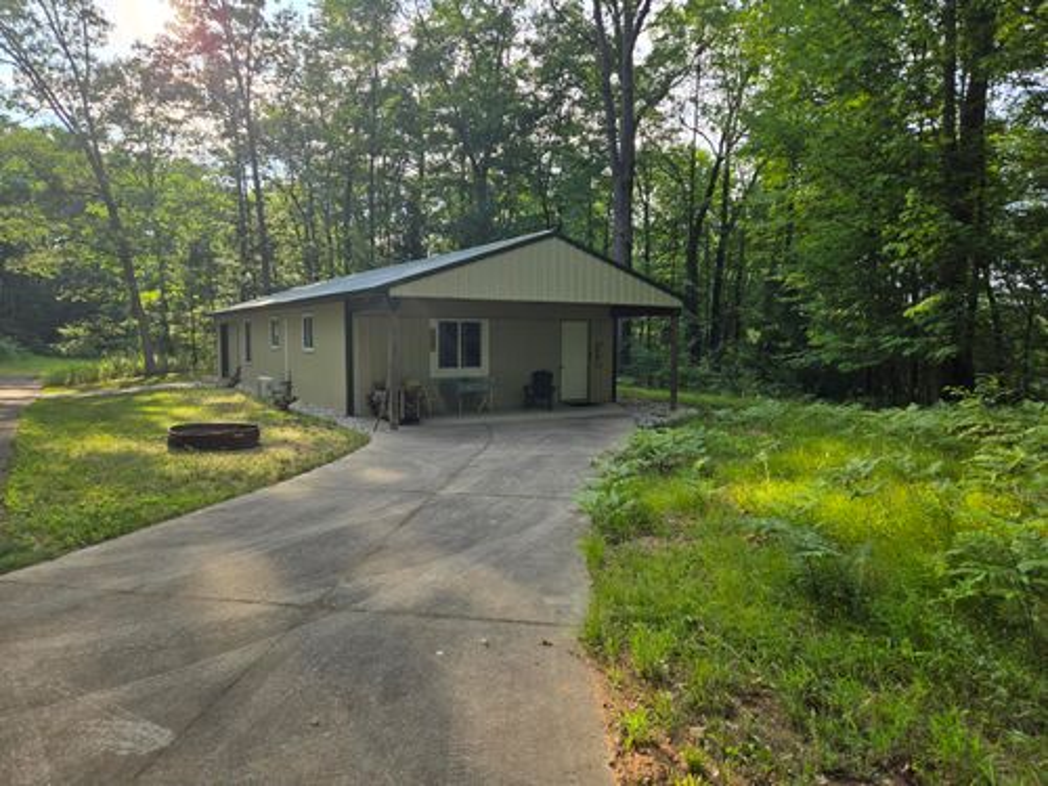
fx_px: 696
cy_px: 393
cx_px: 524
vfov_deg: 58.9
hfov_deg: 73.9
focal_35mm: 23
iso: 25
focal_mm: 5.4
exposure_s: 1/724
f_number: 1.8
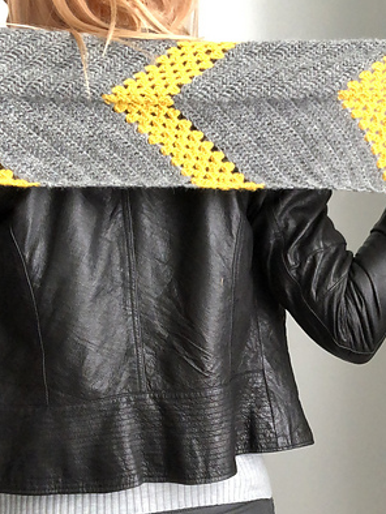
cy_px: 310
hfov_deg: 27.9
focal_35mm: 52
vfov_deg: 36.7
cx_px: 258
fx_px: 772
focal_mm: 2.87
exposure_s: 1/60
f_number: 2.2
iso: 250
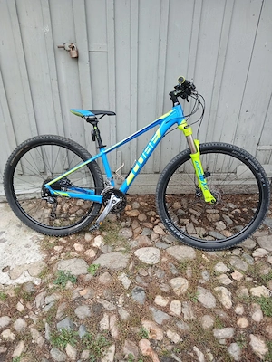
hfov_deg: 51.4
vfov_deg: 65.3
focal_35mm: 27
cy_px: 181
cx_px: 136
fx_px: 283
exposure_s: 1/50.3
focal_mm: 3.98
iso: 50
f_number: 1.8
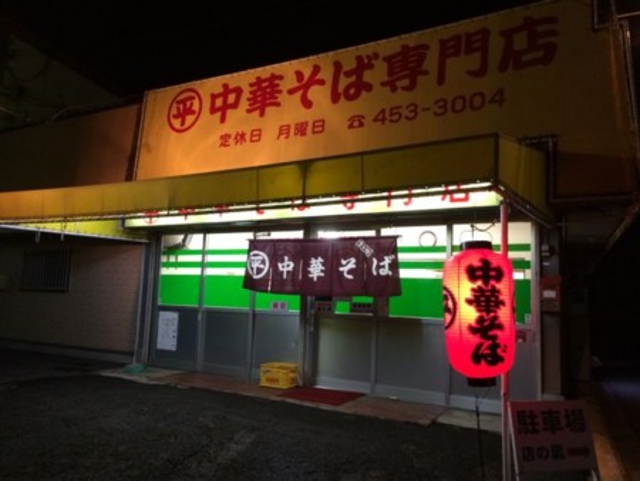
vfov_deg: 46.8
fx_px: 555
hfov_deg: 59.9
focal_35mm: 30
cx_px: 320
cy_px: 240
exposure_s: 1/30
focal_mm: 4.12
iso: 250
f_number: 2.2
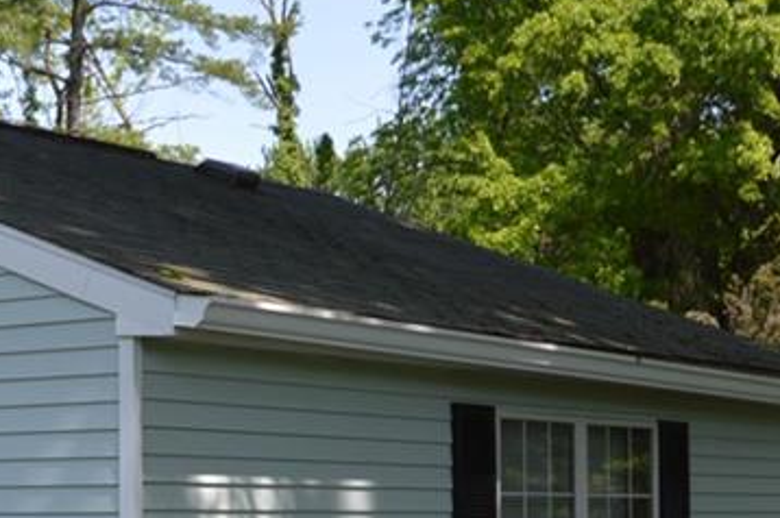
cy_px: 501
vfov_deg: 13.1
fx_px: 2230
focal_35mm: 103
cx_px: -17
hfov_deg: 19.2
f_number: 6.3
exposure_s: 1/160
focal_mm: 24
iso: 100
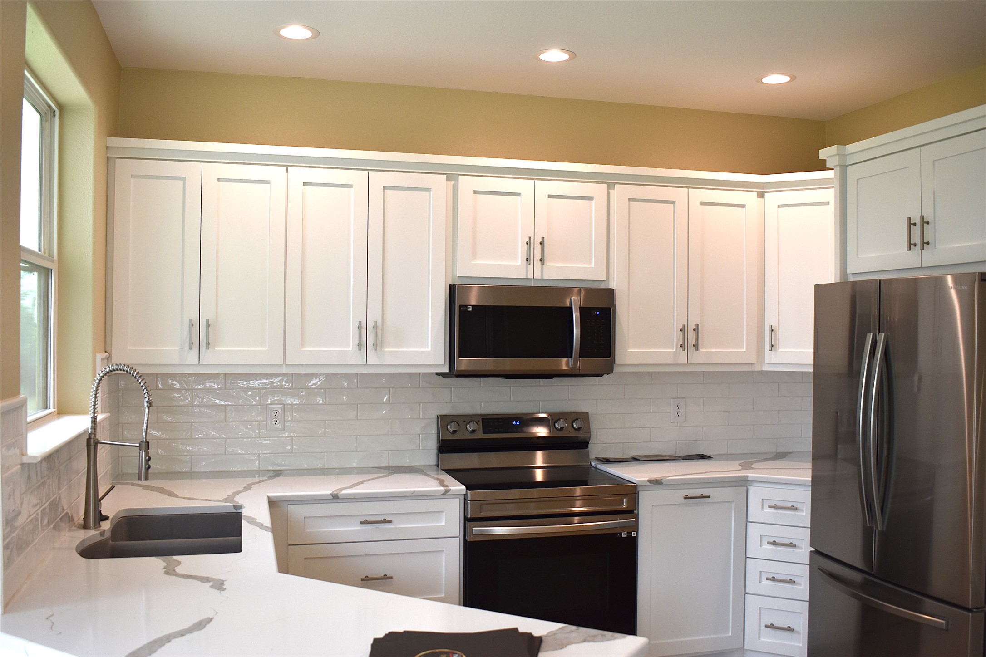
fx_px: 904
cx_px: 493
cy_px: 328
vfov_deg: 40.0
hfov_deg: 57.2
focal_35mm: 33
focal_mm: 22
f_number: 5
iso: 400
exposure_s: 1/100
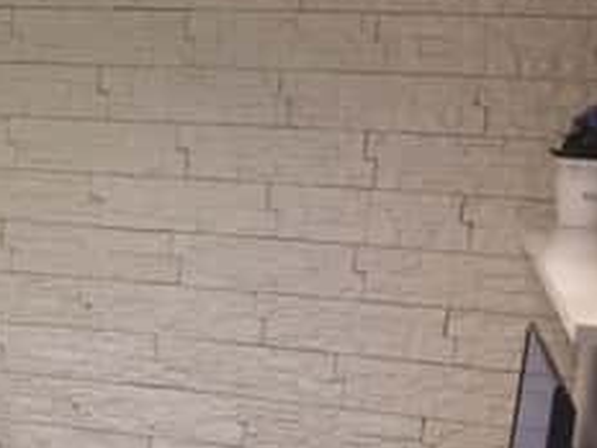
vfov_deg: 18.1
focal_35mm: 80
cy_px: 415
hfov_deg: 22.9
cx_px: -72
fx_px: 1380
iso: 50
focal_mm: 4.15
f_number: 2.2
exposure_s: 1/33
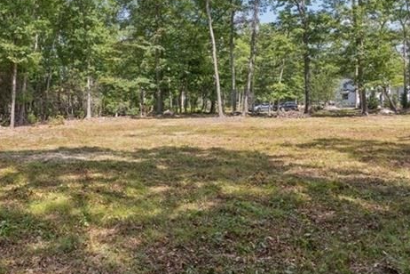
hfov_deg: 57.8
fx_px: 353
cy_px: 133
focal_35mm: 31
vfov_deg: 42.3
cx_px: 113
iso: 100
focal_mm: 14
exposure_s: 1/60
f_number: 8
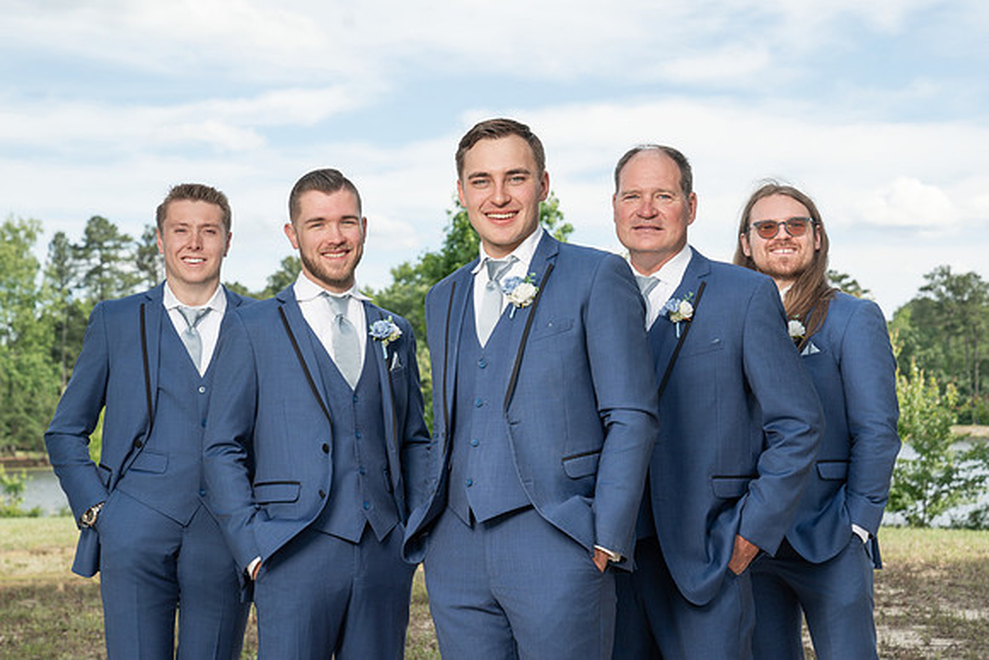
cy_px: 330
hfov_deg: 31.4
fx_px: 1759
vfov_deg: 21.3
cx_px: 494
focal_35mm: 64
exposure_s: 1/200
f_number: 6.3
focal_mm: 64
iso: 100
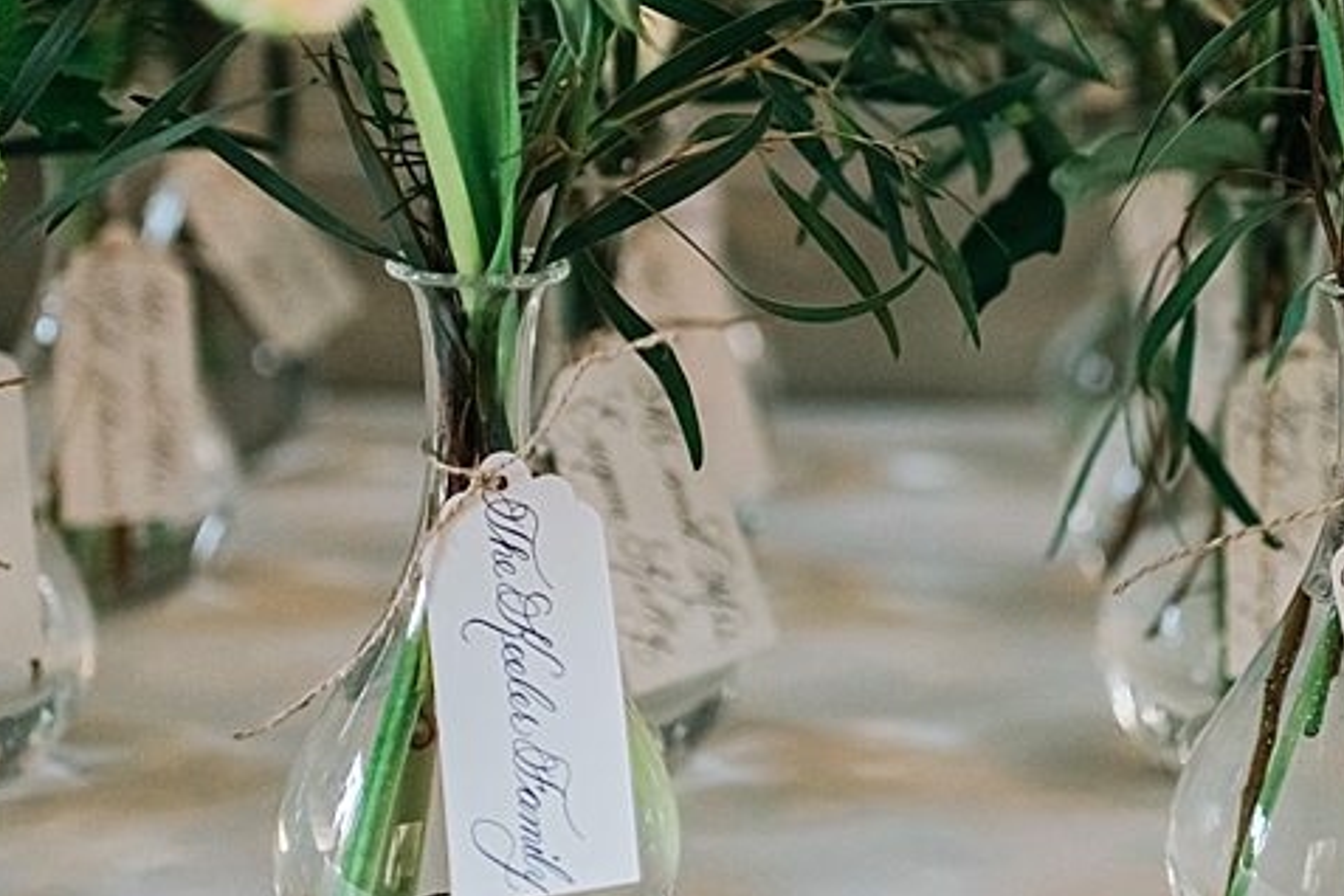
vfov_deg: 19.7
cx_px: 904
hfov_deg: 29.0
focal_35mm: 69
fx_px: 2576
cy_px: 294
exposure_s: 1/1250
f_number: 1.8
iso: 1000
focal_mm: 35
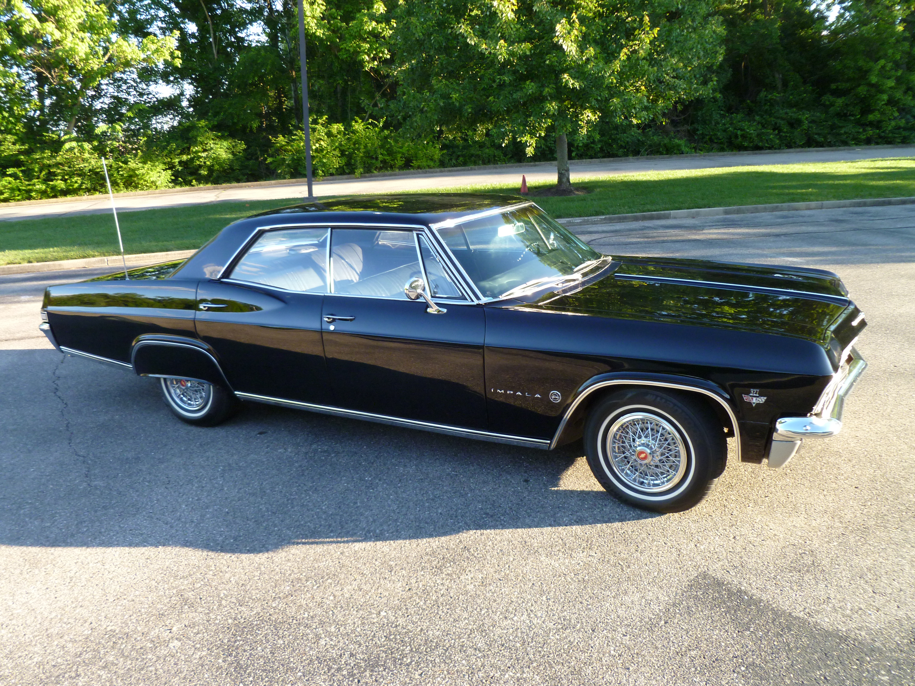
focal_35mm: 28
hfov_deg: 63.4
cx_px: 458
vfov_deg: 49.7
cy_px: 343
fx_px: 740
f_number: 3.3
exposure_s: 1/125
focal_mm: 5
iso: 160
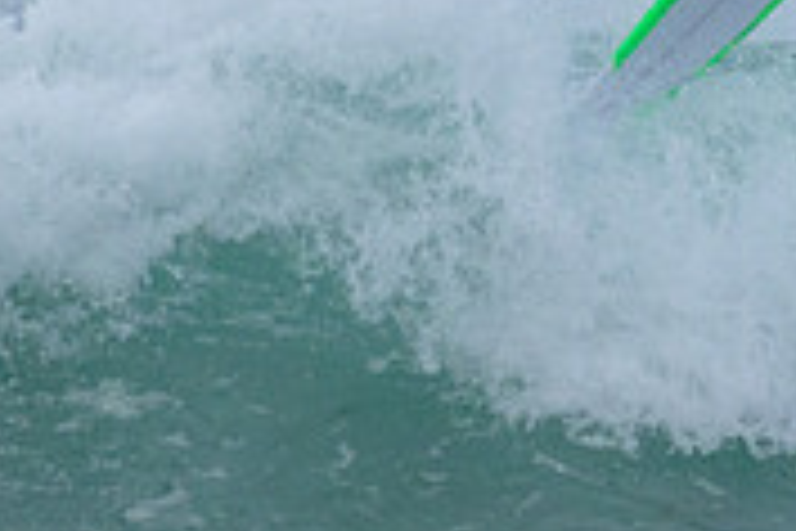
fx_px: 58081
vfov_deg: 0.5
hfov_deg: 0.8
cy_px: -119
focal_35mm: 2627
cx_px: 1003
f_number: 11
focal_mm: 800
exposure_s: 1/1600
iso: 4000
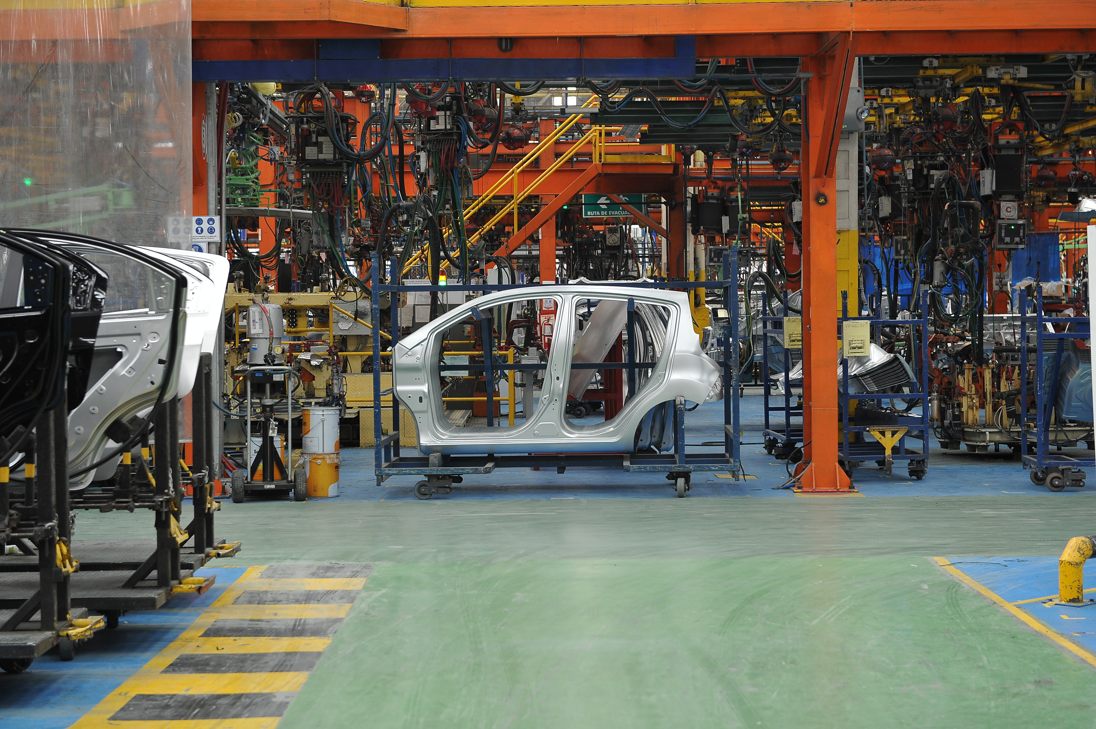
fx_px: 2130
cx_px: 548
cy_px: 364
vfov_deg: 19.4
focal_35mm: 70
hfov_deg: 28.9
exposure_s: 1/60
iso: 1000
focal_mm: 70
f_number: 4.5
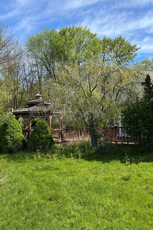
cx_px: 75
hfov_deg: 38.9
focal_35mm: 34
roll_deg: +1.3
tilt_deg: +3.3
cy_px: 117
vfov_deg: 55.8
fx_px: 217
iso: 80
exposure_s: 1/2353
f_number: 1.78
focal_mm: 6.86
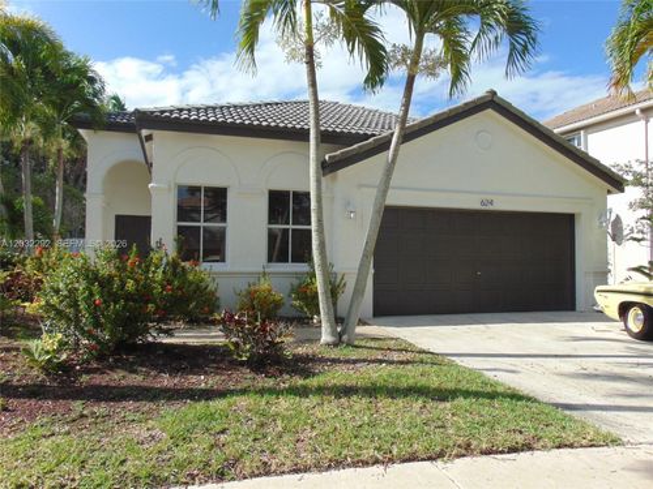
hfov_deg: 69.4
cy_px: 244
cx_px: 326
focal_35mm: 25
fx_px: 472
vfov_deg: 54.9
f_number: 7.7
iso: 80
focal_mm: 4.5
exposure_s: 1/200
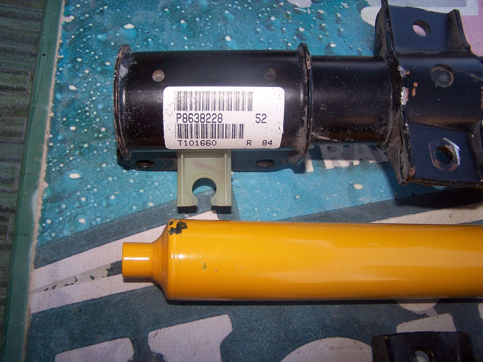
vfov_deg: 37.7
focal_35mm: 38
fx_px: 530
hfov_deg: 49.0
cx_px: 242
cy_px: 181
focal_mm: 6.3
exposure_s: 1/60
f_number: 2.8
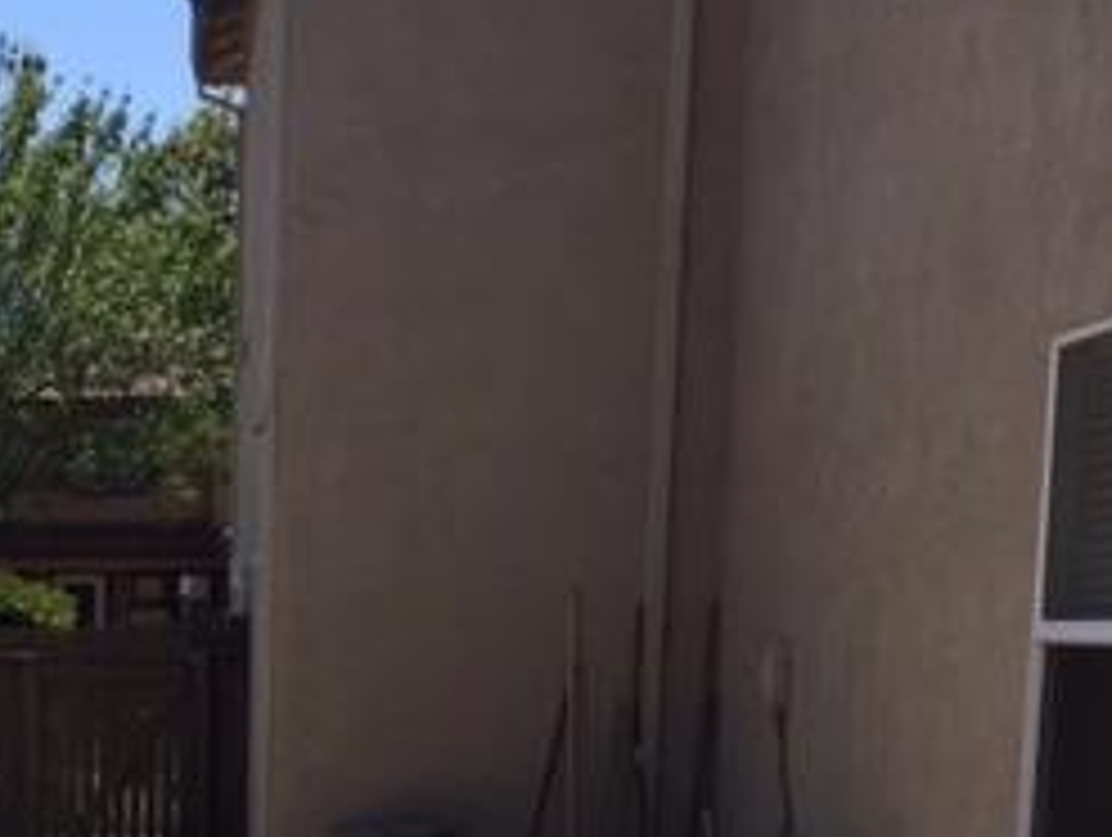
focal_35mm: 75
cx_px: -50
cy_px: 1026
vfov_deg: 18.6
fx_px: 2413
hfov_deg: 24.5
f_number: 2.2
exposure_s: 1/1799
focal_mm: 4.15
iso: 32
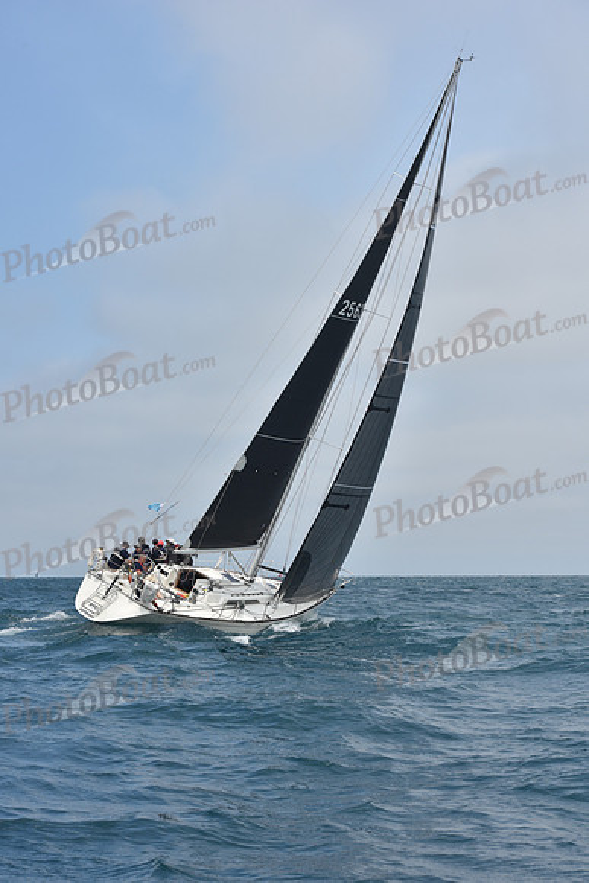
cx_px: 294
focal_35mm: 70
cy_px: 442
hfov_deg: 19.5
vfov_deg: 28.8
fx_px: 1717
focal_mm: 70
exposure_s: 1/800
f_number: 10
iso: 250
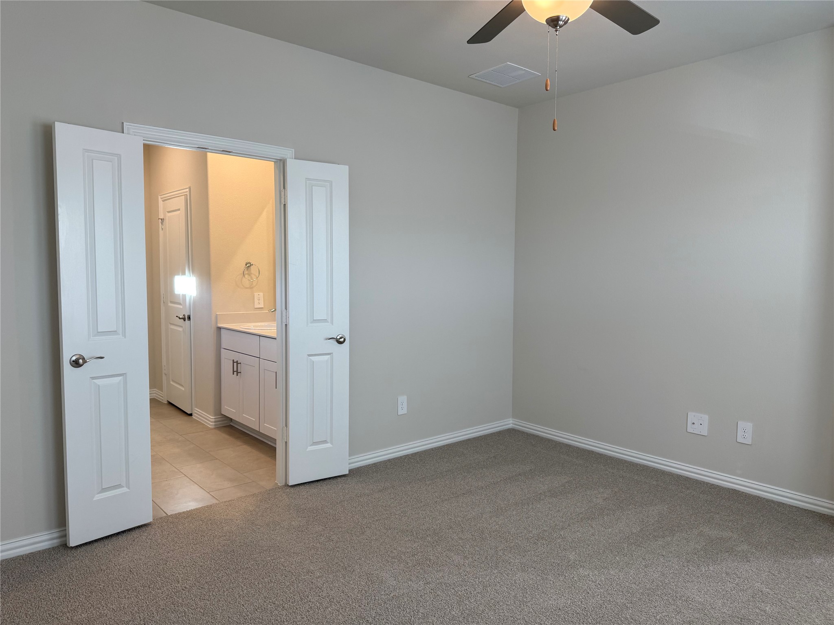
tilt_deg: -3.8
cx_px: 417
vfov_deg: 56.8
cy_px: 312
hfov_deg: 71.6
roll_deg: +0.5
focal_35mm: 24
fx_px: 578
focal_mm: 6.76
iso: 80
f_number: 1.78
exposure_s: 1/120
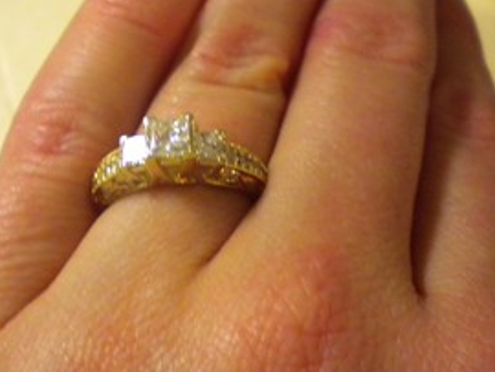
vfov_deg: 25.3
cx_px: 172
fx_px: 830
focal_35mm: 58
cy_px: 167
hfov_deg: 33.0
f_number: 3.1
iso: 400
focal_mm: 6.3
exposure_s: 1/21.5
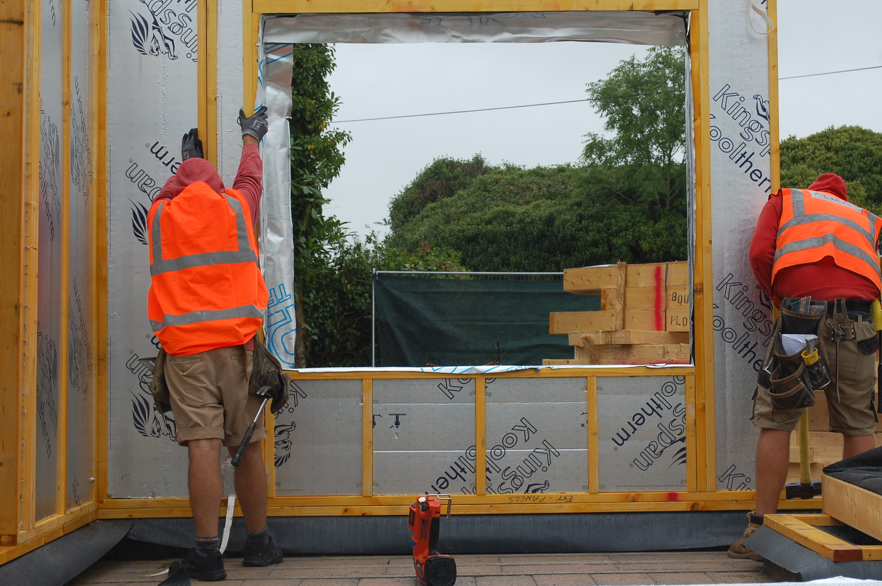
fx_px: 1787
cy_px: 272
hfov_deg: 27.7
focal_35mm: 73
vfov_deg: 18.6
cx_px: 477
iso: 200
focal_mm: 44
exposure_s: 1/200
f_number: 7.1
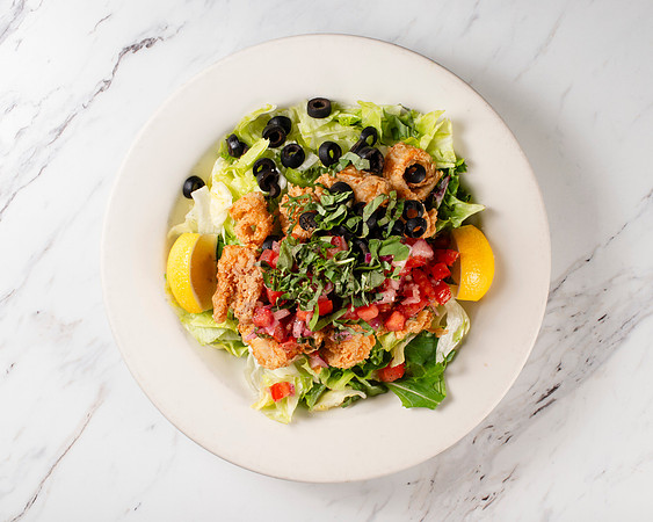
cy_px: 261
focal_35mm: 56
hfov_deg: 33.4
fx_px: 1087
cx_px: 341
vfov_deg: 27.0
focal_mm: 50
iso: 200
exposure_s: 1/200
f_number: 13
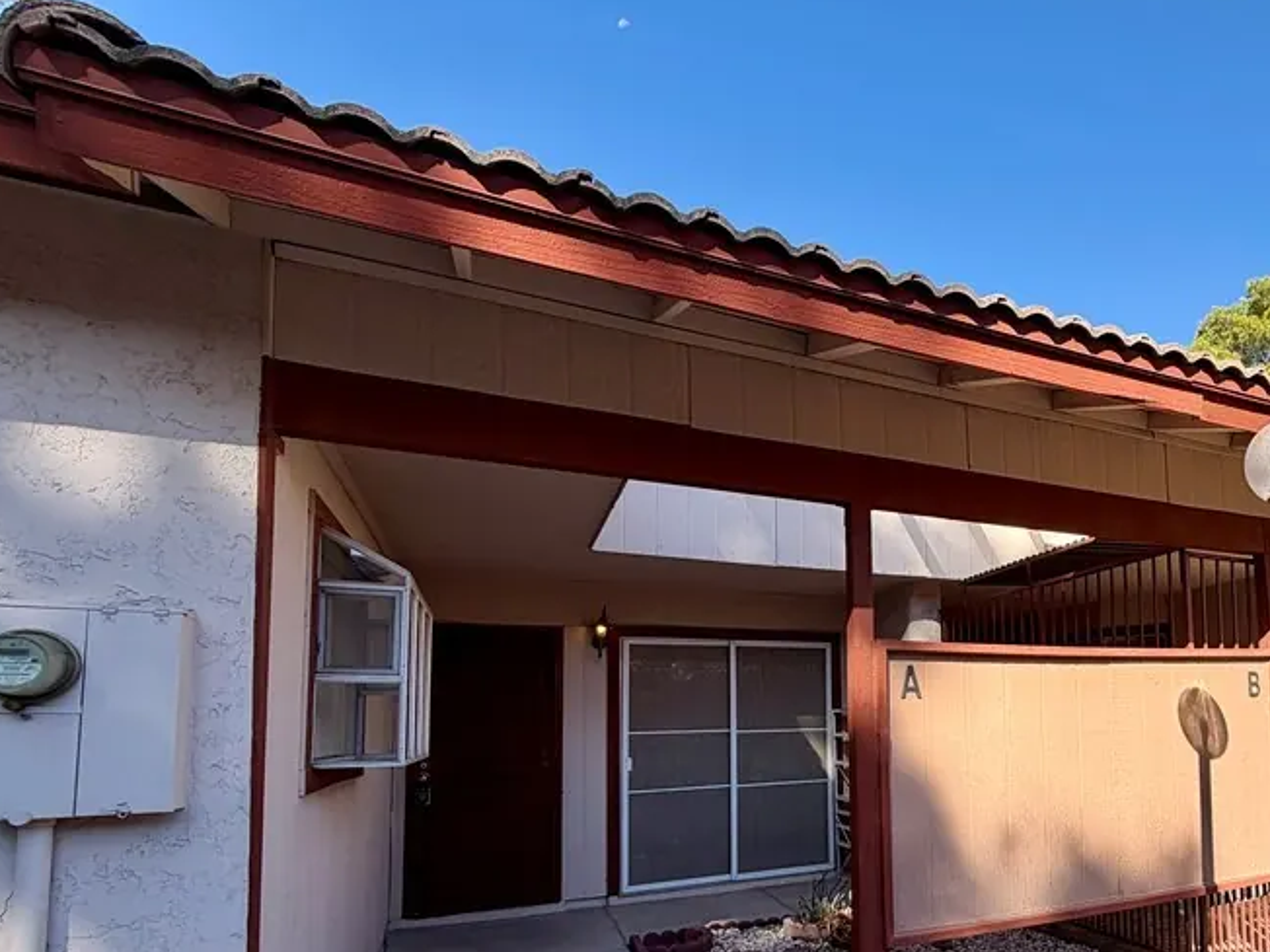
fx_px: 807
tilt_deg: +4.1
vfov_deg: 59.1
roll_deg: +1.9
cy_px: 664
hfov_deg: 71.9
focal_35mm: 22
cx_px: 929
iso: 40
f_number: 2.2
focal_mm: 2.22
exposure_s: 1/540
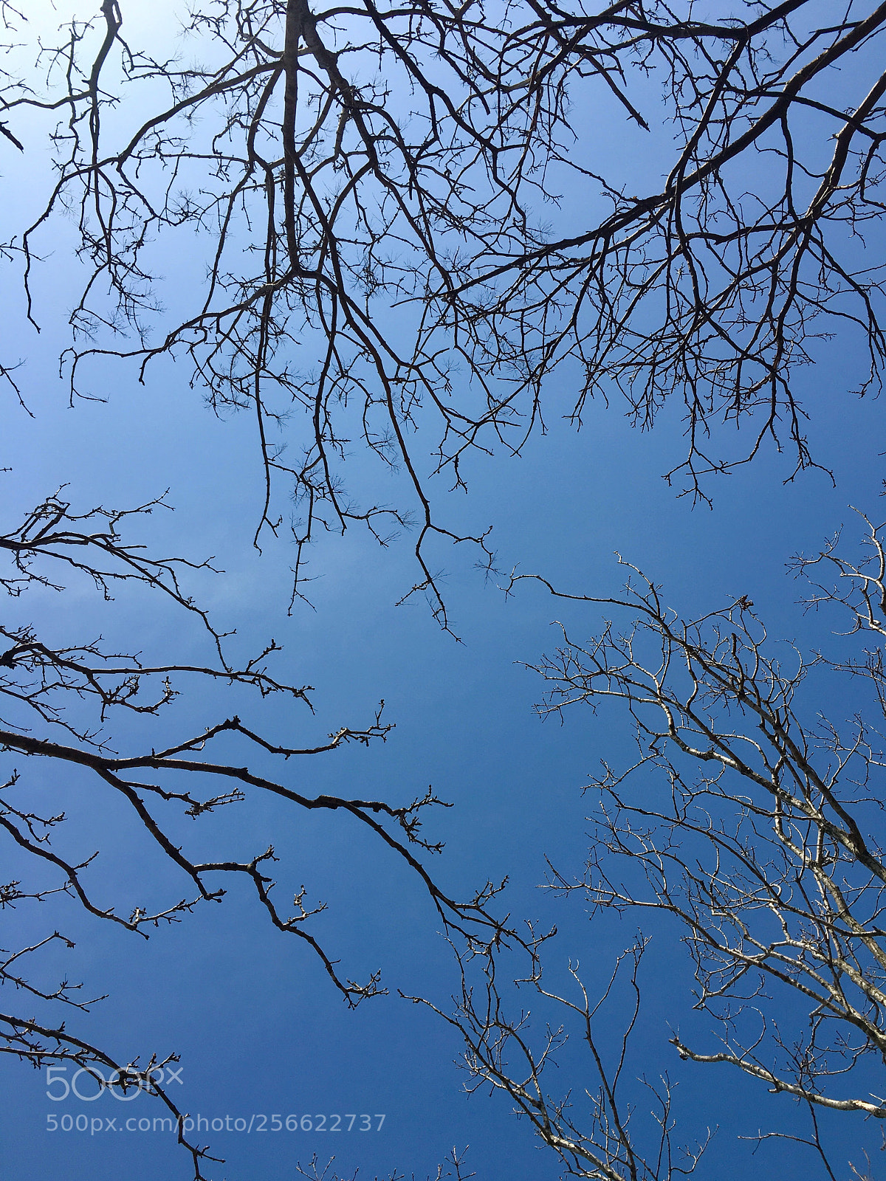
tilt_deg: +85.7
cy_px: 590
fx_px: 990
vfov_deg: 61.7
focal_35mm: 29
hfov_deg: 48.2
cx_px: 443
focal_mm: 4.15
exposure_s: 1/2747
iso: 25
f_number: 2.2
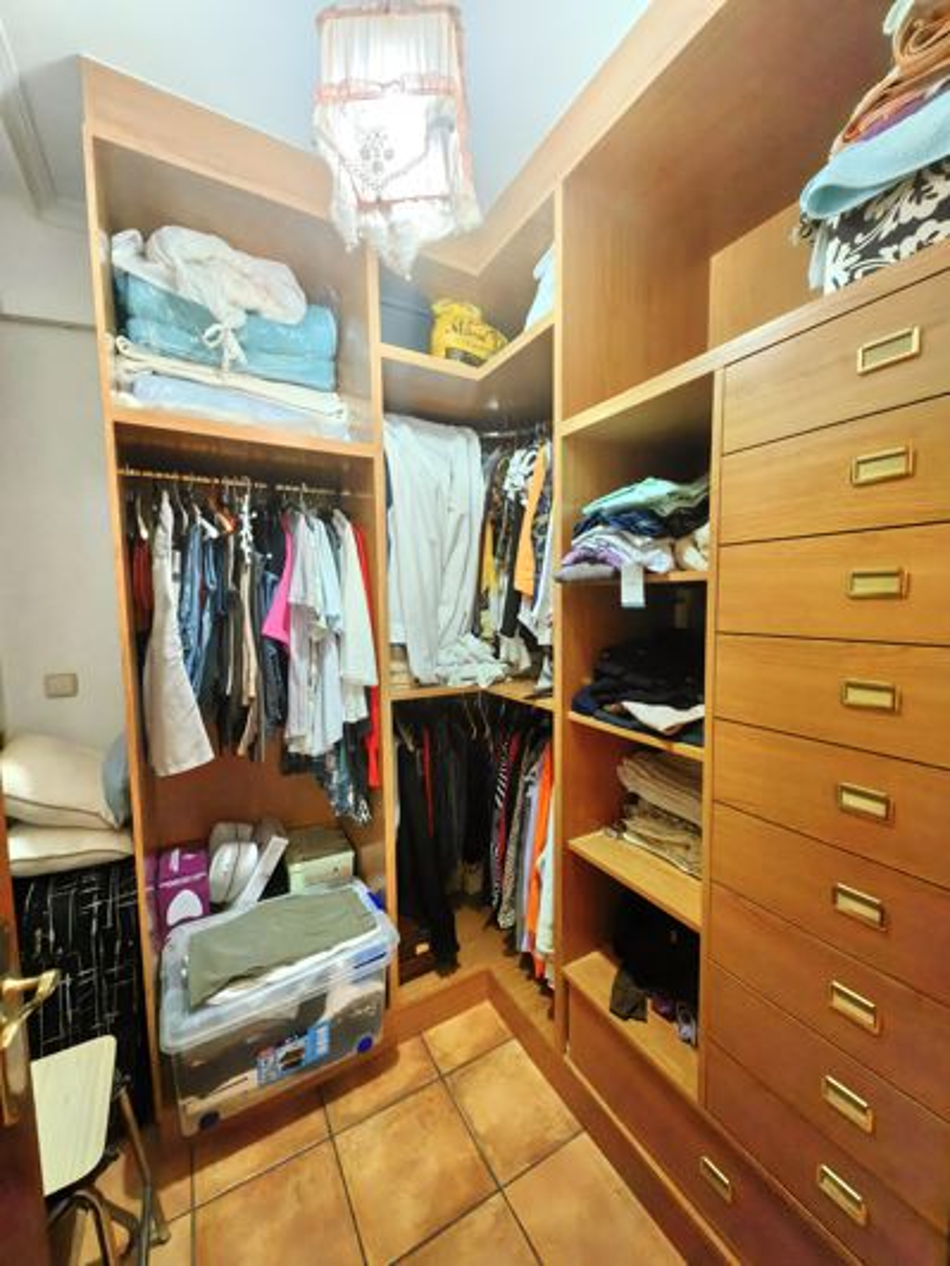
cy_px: 633
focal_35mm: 13
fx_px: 476
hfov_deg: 89.9
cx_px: 475
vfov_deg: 106.2
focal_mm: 1.76
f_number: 2.2
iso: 160
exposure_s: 1/100
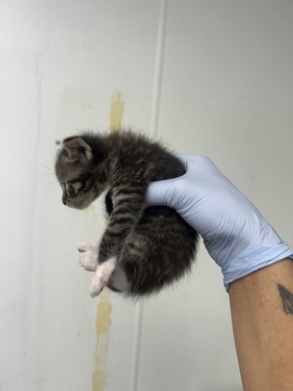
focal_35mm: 26
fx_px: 293
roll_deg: -3.7
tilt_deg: -5.1
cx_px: 146
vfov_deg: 67.3
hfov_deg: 53.1
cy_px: 196
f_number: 1.5
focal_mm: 5.7
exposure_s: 1/120
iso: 64
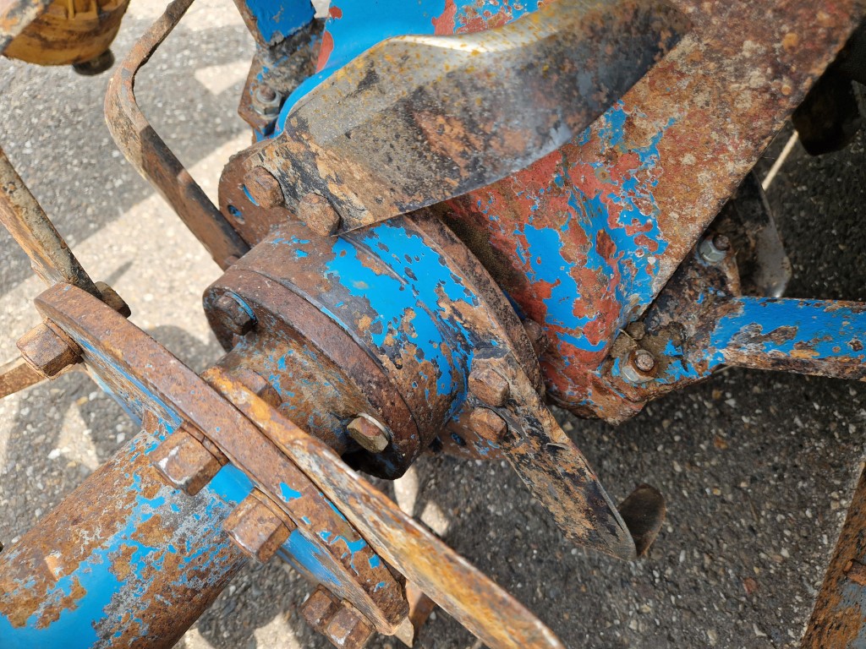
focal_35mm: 23
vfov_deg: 58.9
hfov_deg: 73.9
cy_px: 324
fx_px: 575
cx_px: 433
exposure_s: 1/221
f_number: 1.8
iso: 50
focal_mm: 5.4
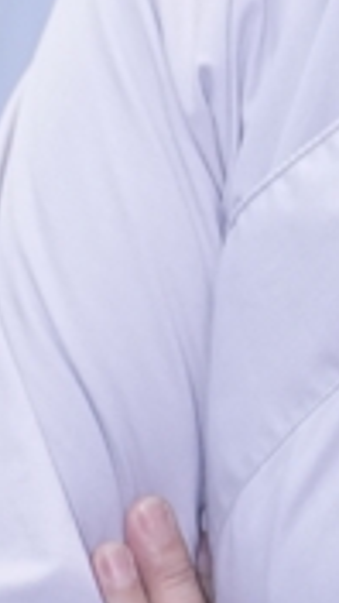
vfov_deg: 2.5
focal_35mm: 870
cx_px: 726
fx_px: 13903
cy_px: 74
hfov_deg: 1.4
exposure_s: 1/160
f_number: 2.8
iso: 2000
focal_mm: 150
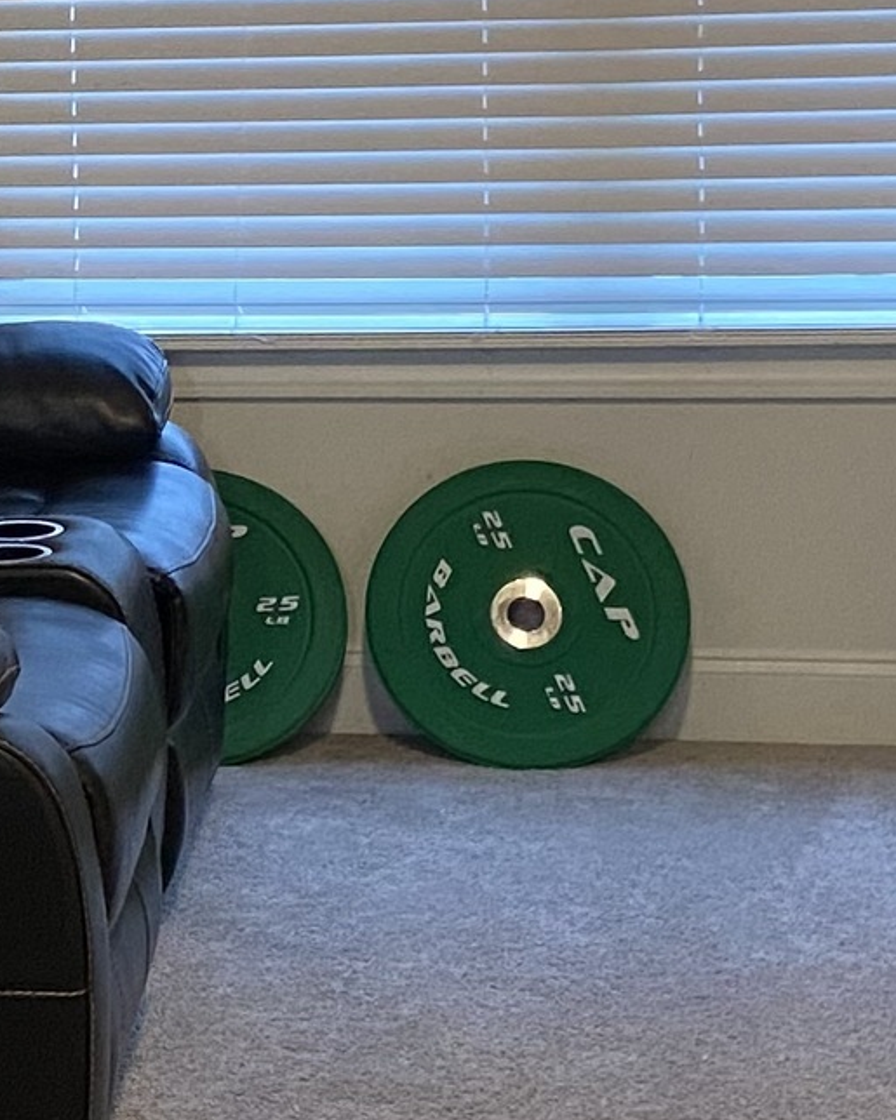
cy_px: 344
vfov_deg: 15.9
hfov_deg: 12.3
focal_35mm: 121
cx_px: -346
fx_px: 4012
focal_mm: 4.25
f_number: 1.8
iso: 500
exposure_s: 1/60
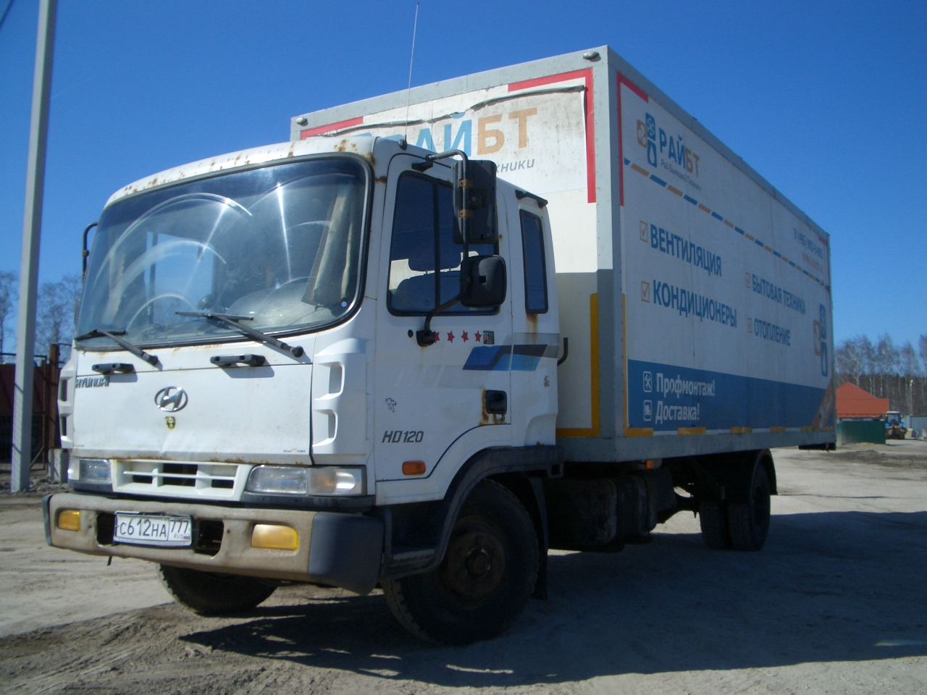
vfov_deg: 40.7
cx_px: 464
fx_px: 937
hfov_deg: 52.6
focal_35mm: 35
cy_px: 348
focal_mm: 5.8
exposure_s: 1/800
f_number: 4.3
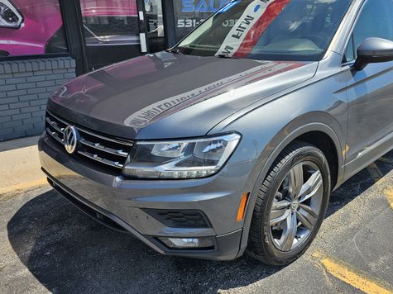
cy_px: 135
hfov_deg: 57.6
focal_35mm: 31
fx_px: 352
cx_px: 246
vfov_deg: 45.4
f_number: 1.7
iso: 10
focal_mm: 6.3
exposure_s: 1/544
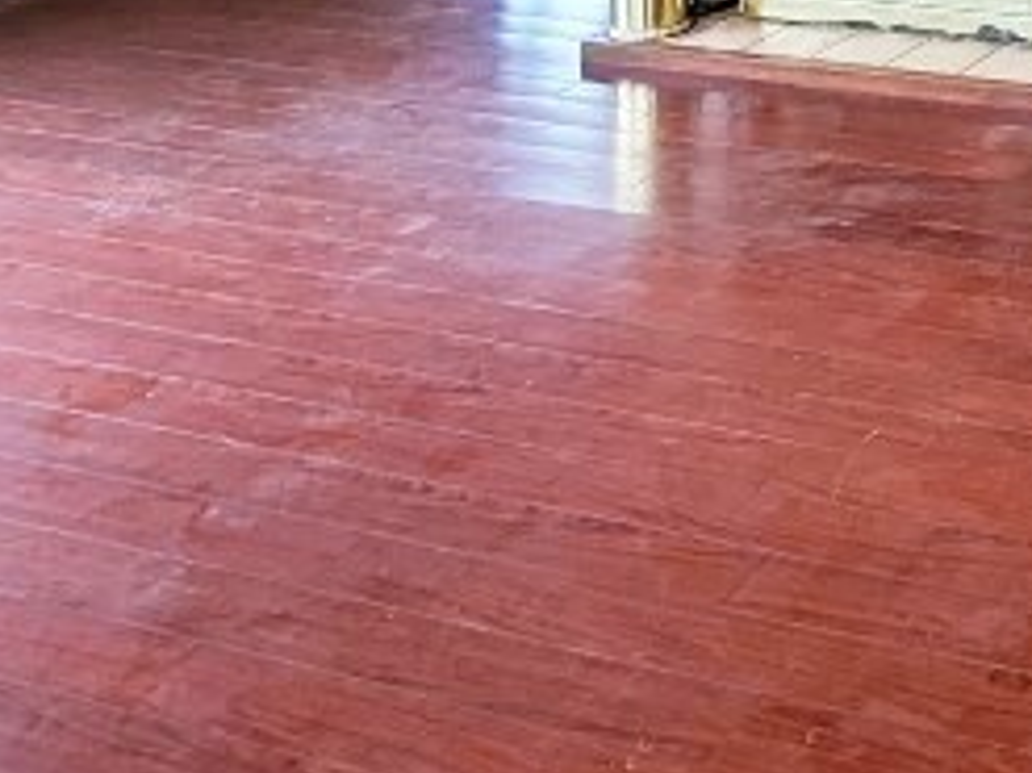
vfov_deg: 21.6
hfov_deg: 28.7
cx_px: 1362
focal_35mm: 54
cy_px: -455
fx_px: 1609
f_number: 2.2
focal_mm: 2.2
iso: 320
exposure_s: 1/60
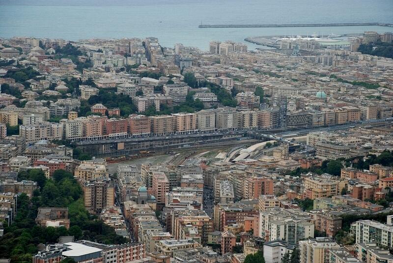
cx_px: 196
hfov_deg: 17.0
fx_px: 1311
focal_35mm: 120
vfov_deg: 11.4
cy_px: 132
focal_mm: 80
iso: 200
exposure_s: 1/640
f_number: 6.3
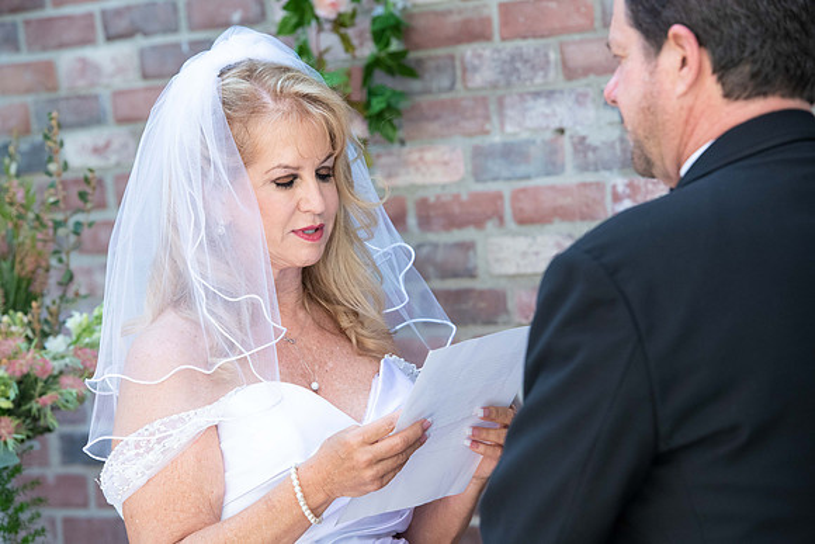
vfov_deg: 9.8
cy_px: 272
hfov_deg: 14.7
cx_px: 408
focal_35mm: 140
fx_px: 3170
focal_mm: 140
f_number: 5.6
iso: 1250
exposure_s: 1/640
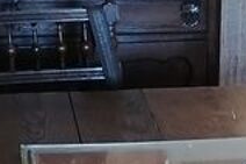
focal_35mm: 177
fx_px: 1209
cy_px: 301
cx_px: 153
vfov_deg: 7.5
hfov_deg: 11.6
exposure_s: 1/36
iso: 250
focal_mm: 4.75
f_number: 1.8
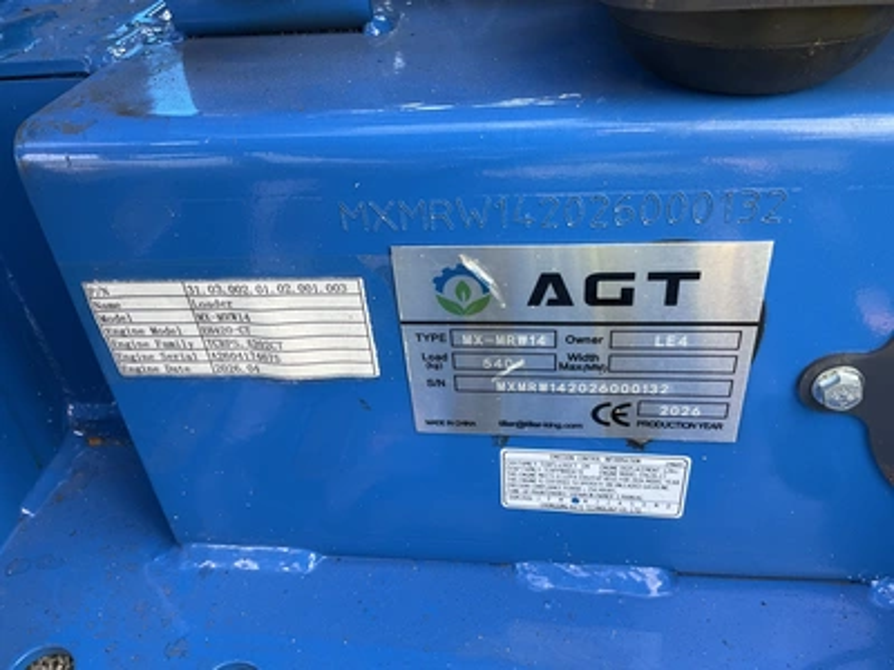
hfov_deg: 61.7
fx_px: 749
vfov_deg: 48.2
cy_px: 335
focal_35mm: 29
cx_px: 447
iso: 40
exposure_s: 1/122
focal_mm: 3
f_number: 1.8
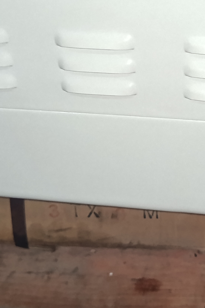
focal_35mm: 60
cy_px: 111
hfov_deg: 22.4
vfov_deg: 33.2
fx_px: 513
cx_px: 158
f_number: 1.7
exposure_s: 1/50
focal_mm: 5.24
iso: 1250
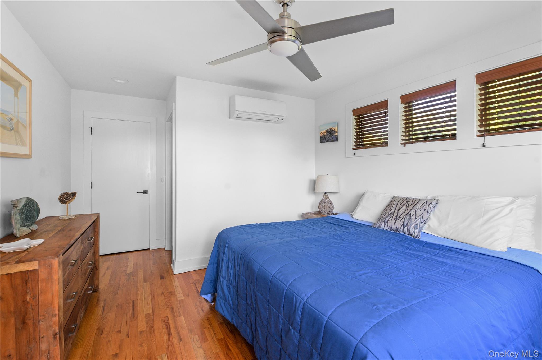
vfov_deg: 73.7
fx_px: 241
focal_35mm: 16
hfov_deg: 96.8
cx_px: 271
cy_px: 180
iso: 320
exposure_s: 1/15
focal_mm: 16
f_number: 7.1
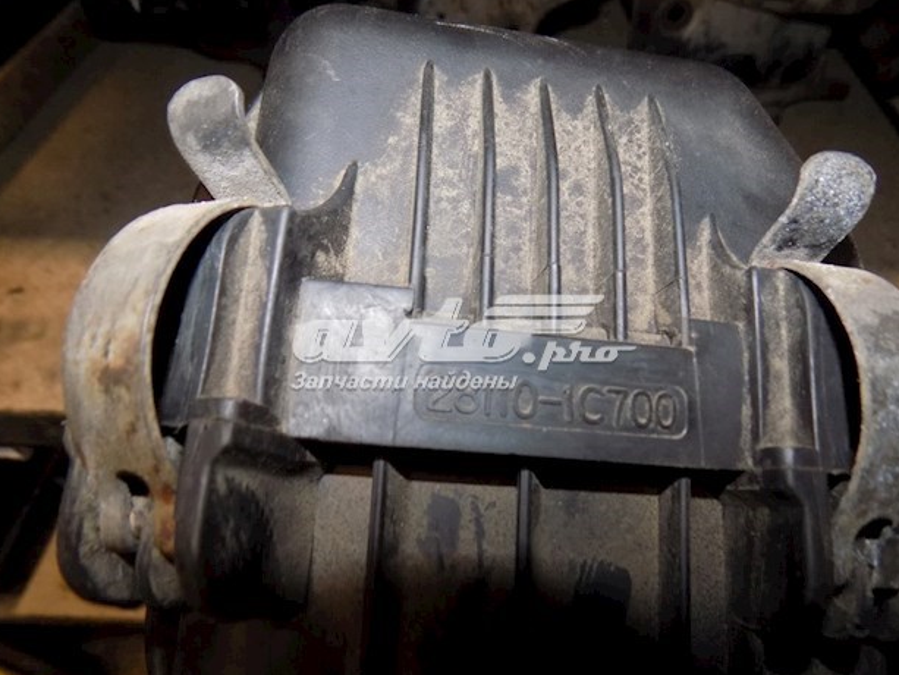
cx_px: 459
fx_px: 623
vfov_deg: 56.8
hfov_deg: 71.6
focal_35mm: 24
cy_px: 339
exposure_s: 1/30
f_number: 3.1
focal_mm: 4
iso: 200
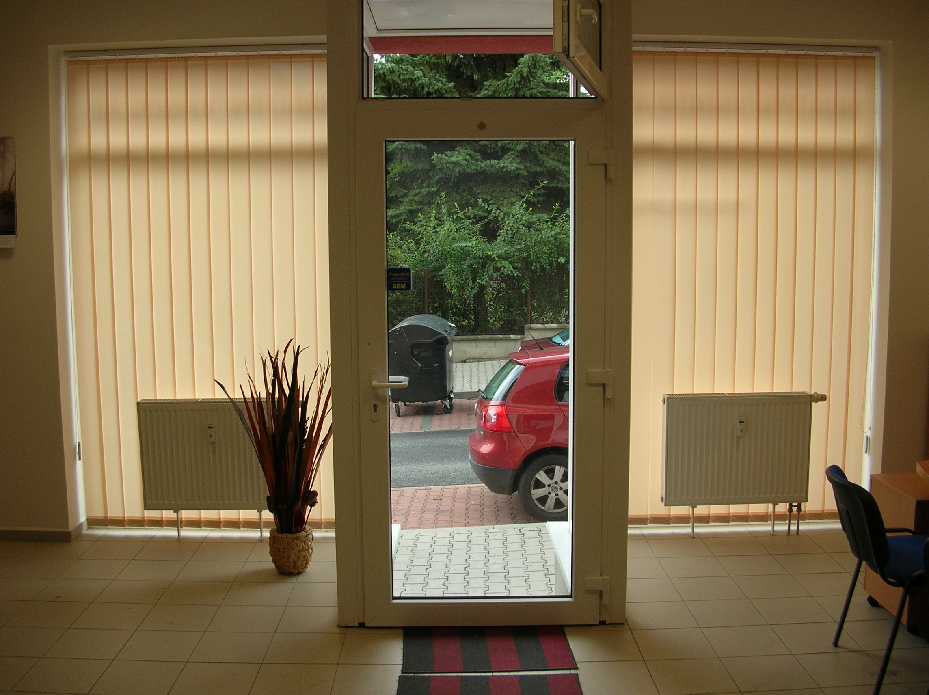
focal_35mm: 35
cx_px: 464
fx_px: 939
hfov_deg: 52.7
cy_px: 348
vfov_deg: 40.6
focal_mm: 5.8
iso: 50
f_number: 2.8
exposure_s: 1/80
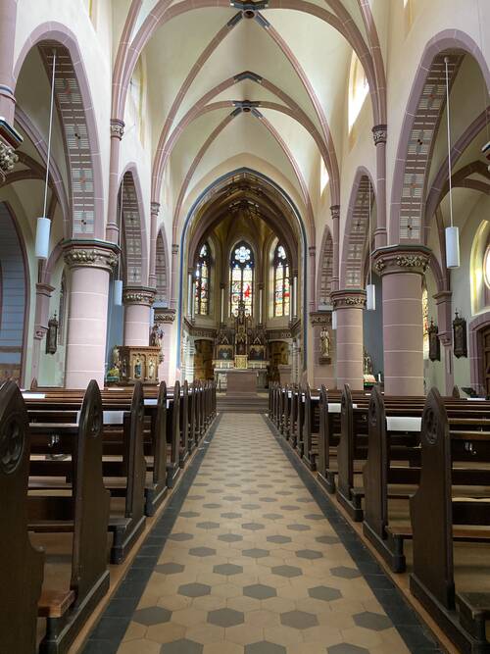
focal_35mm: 26
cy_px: 327
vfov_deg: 67.3
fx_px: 491
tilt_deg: +6.6
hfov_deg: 53.0
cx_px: 245
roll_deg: -2.8
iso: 250
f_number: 1.8
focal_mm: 4.25
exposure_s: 1/60
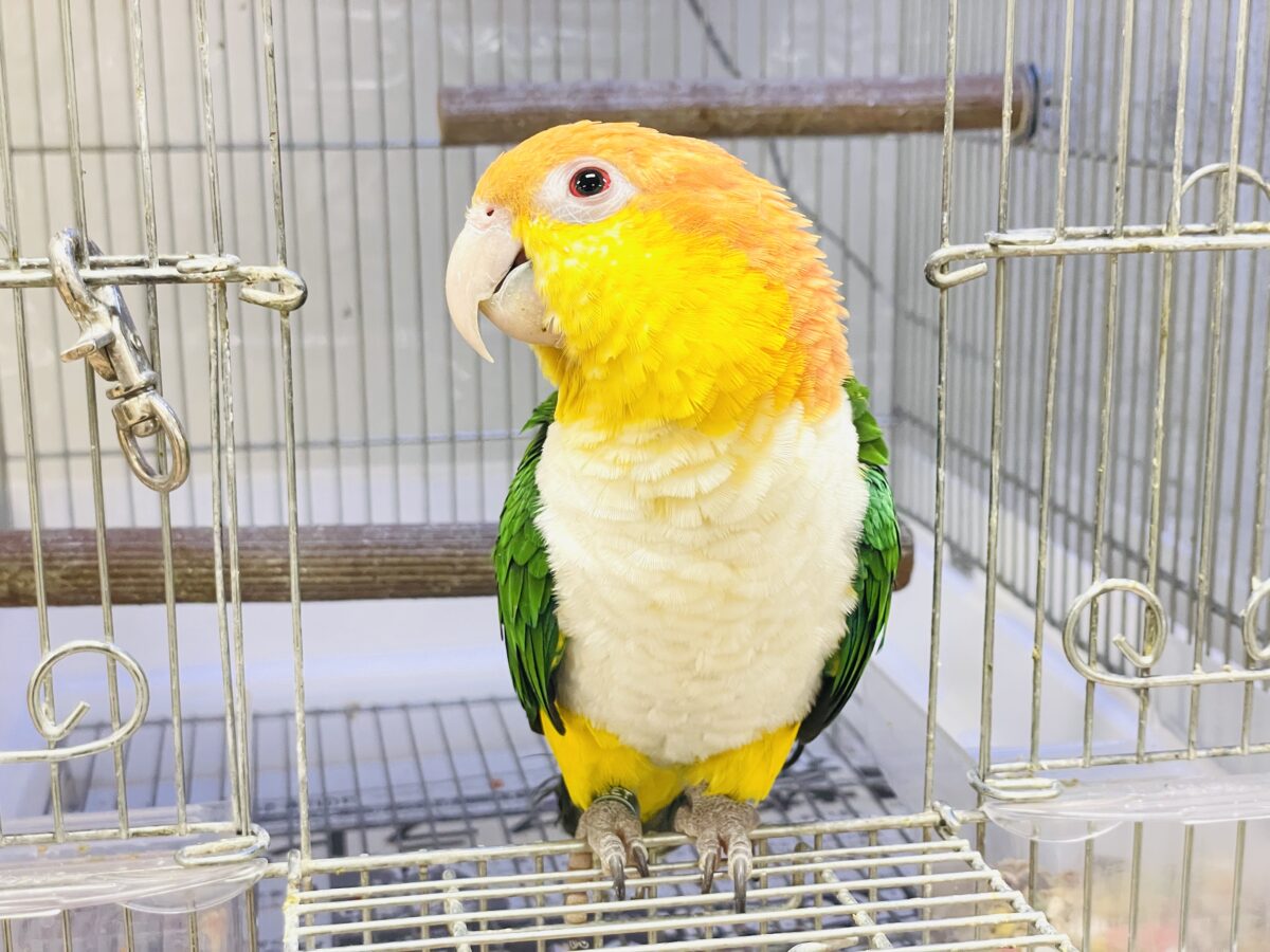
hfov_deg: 36.8
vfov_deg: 28.0
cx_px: 635
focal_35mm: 52
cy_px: 476
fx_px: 1908
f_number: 2
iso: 200
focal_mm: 6
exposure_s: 1/99
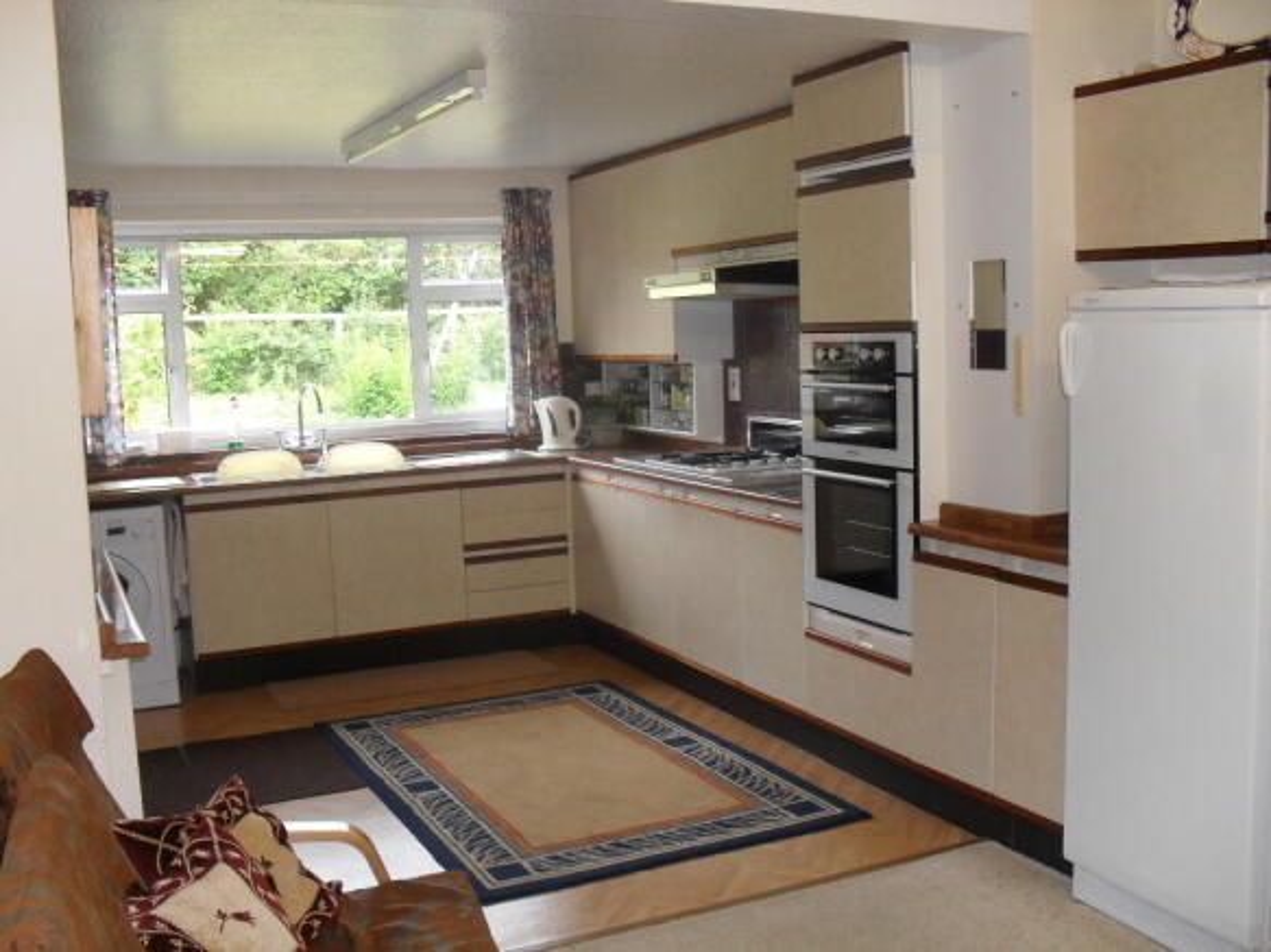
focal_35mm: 35
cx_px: 636
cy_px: 476
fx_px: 1285
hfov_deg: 52.6
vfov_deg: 40.7
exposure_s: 1/45
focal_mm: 6.3
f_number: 3.2
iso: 200
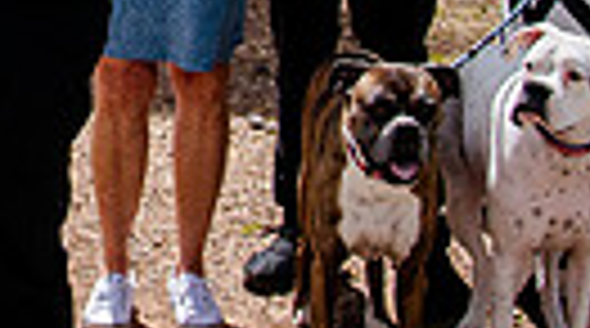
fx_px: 2263
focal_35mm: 145
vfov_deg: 8.0
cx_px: -205
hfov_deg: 14.2
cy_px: -257
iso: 400
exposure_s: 1/800
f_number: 6.3
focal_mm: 24
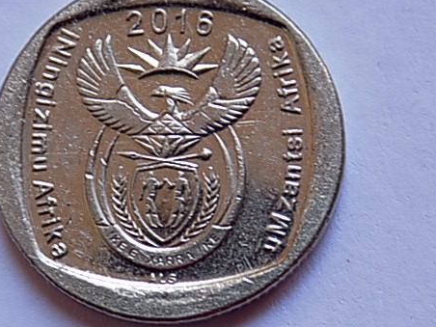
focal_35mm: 167
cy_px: 165
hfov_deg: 11.8
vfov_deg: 8.9
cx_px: 180
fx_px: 2103
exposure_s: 1/40
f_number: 4.8
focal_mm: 20.9
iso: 80
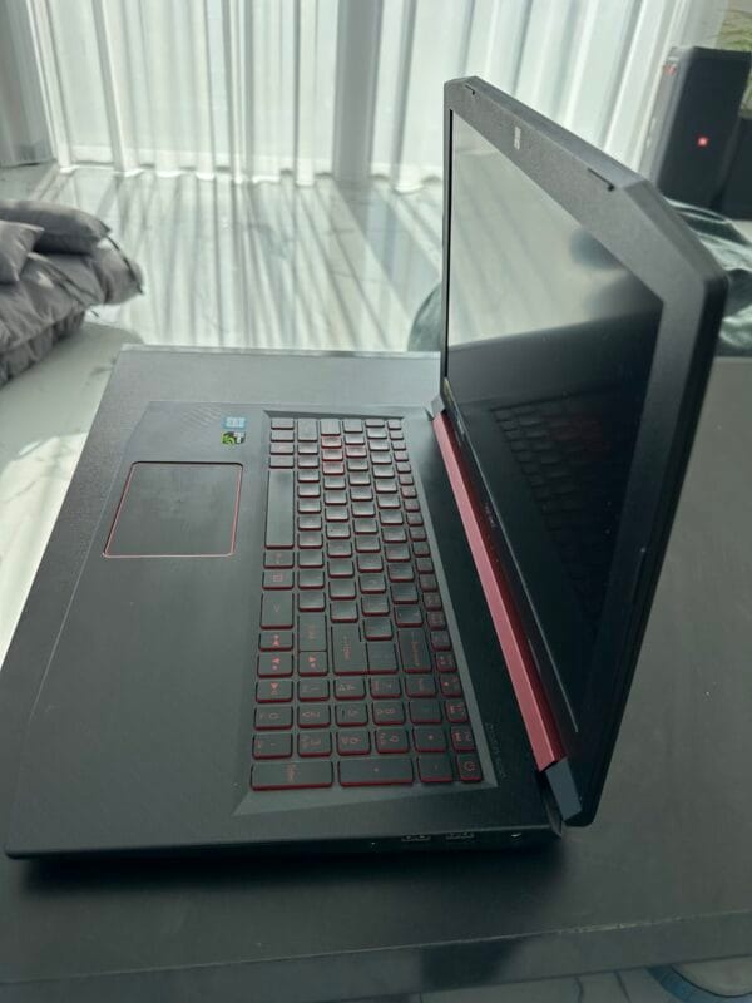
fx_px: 695
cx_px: 376
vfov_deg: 71.6
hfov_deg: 56.8
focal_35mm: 24
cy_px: 502
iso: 80
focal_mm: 6.86
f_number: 1.78
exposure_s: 1/1357
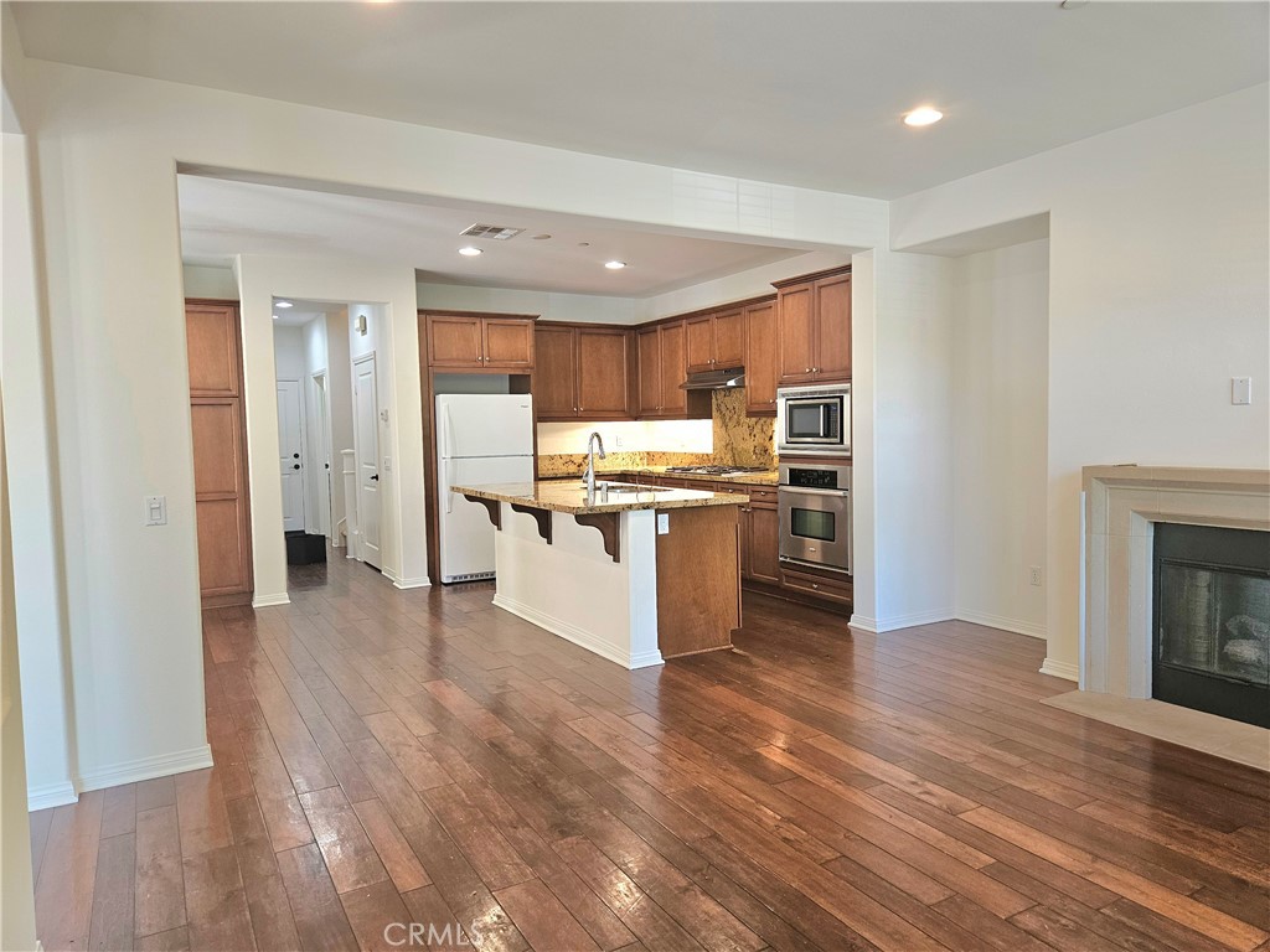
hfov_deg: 73.9
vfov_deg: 58.9
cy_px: 476
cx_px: 635
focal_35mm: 23
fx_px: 844
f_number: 1.8
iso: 200
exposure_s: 1/120
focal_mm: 5.4
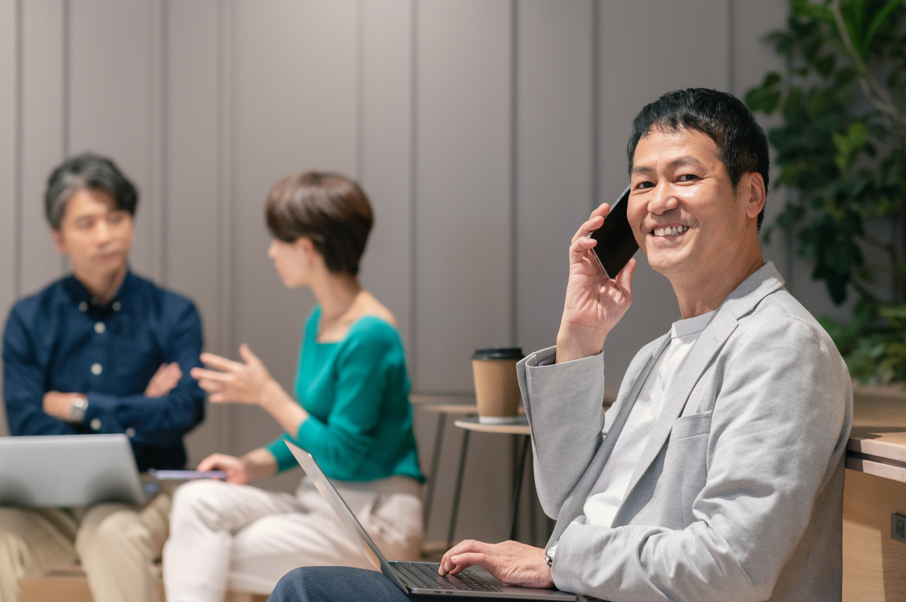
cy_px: 301
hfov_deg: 23.9
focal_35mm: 85
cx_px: 453
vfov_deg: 16.0
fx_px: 2137
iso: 400
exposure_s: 1/160
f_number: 3.2
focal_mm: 85
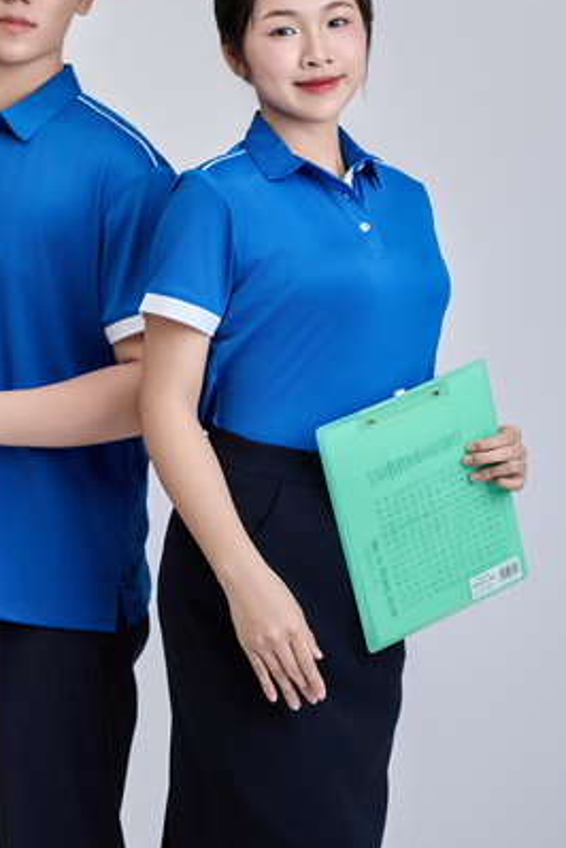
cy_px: 336
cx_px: 166
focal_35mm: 188
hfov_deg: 7.3
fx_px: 4433
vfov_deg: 10.9
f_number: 4
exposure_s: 1/200
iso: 100
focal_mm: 125
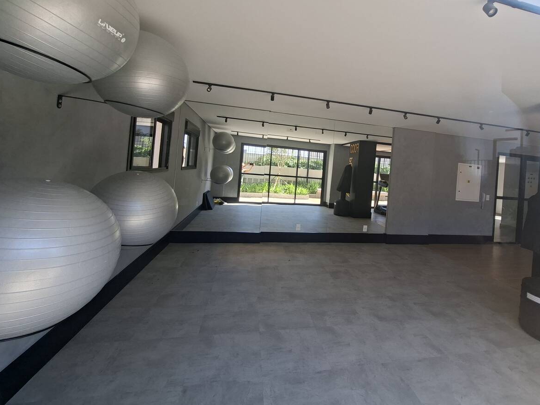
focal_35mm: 16
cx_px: 314
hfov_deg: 93.7
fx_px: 250
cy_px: 167
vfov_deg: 77.4
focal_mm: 1.74
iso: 40
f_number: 2.2
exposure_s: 1/181
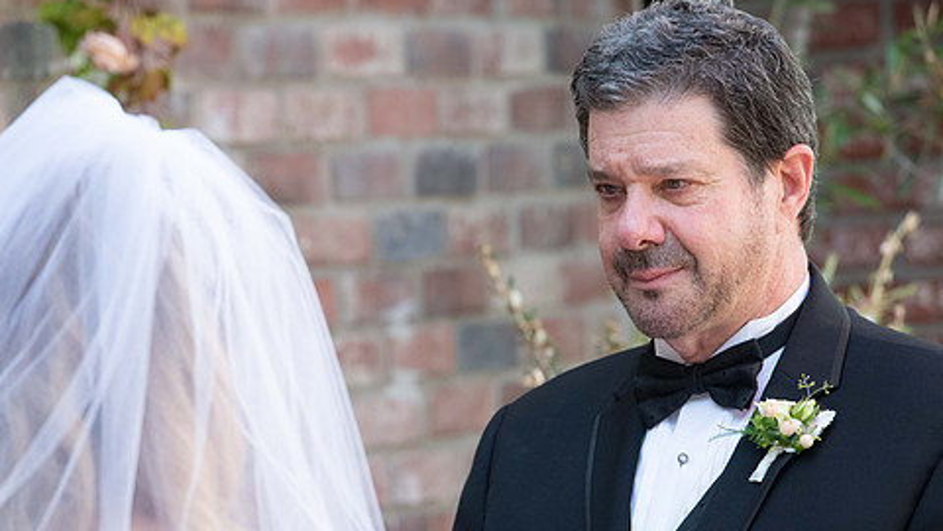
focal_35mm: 228
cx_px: 413
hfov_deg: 9.5
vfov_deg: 5.3
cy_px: 377
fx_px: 5701
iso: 1250
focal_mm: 180
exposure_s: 1/640
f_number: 5.6
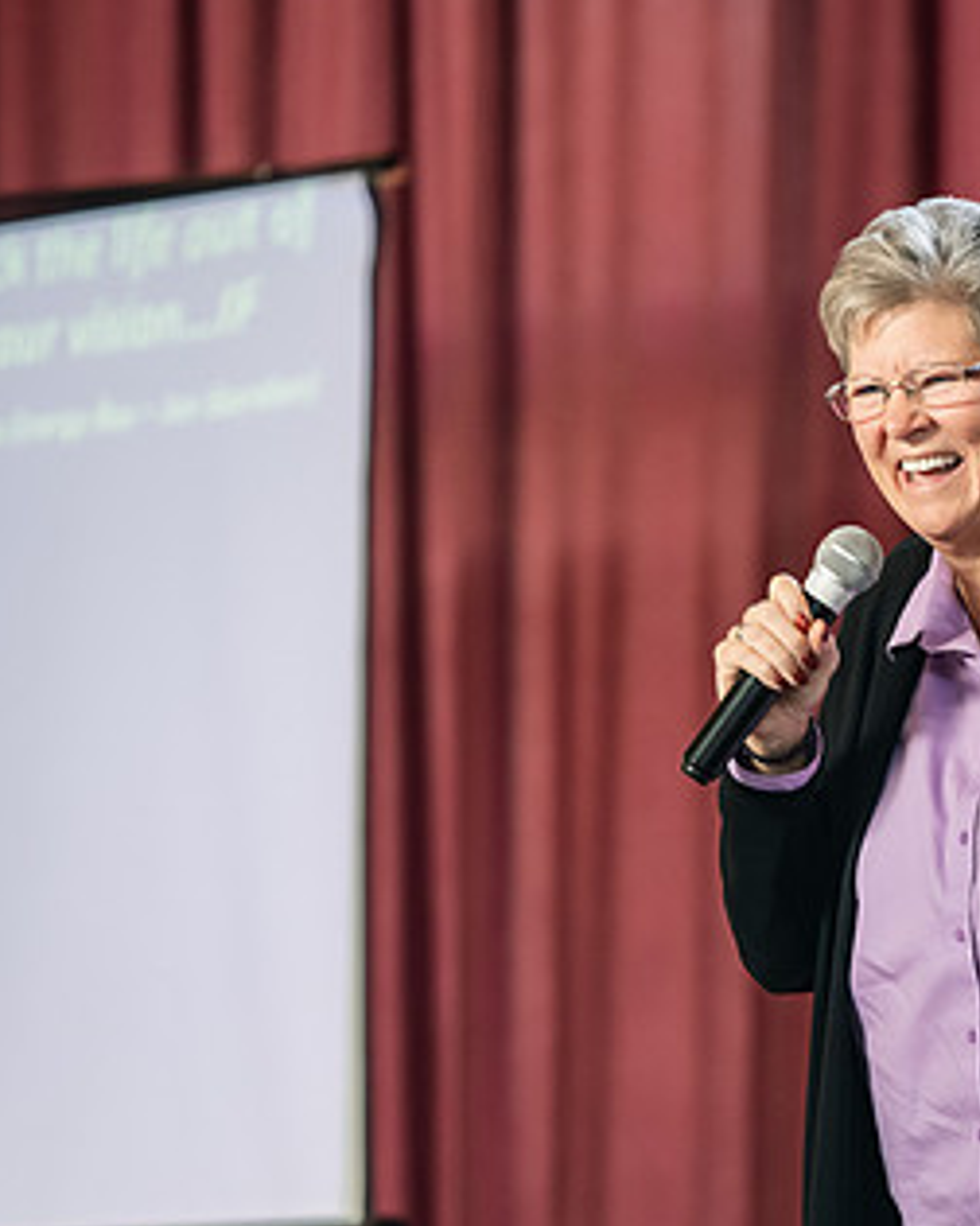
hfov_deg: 5.0
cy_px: 656
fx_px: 11275
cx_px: 933
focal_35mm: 311
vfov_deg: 6.2
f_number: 3.2
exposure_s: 1/200
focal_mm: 180
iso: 1600
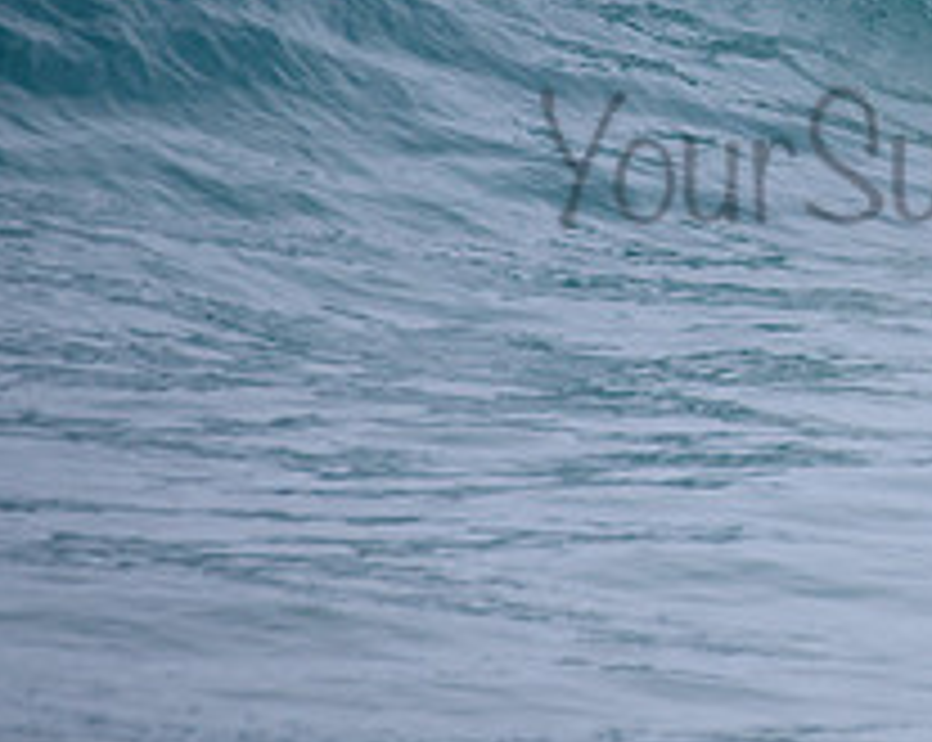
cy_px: 101
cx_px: 1181
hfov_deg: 1.2
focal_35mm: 1615
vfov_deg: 1.0
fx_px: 44485
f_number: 5.6
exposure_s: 1/2000
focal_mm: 500
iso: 160
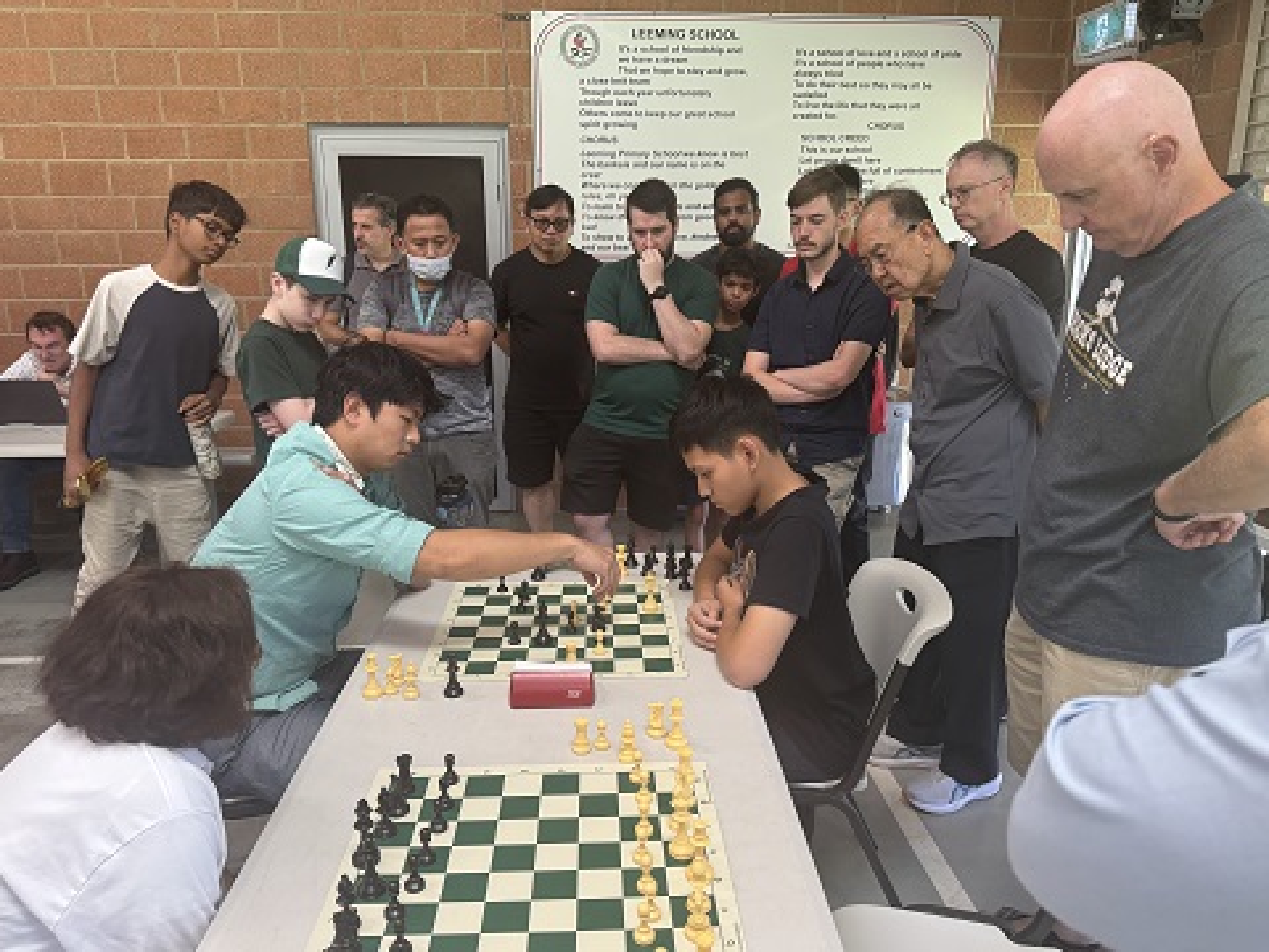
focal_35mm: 24
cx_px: 634
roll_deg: -1.0
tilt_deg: -14.6
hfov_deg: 71.6
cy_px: 476
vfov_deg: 56.8
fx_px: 880
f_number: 1.78
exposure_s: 1/100
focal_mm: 6.76
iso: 160
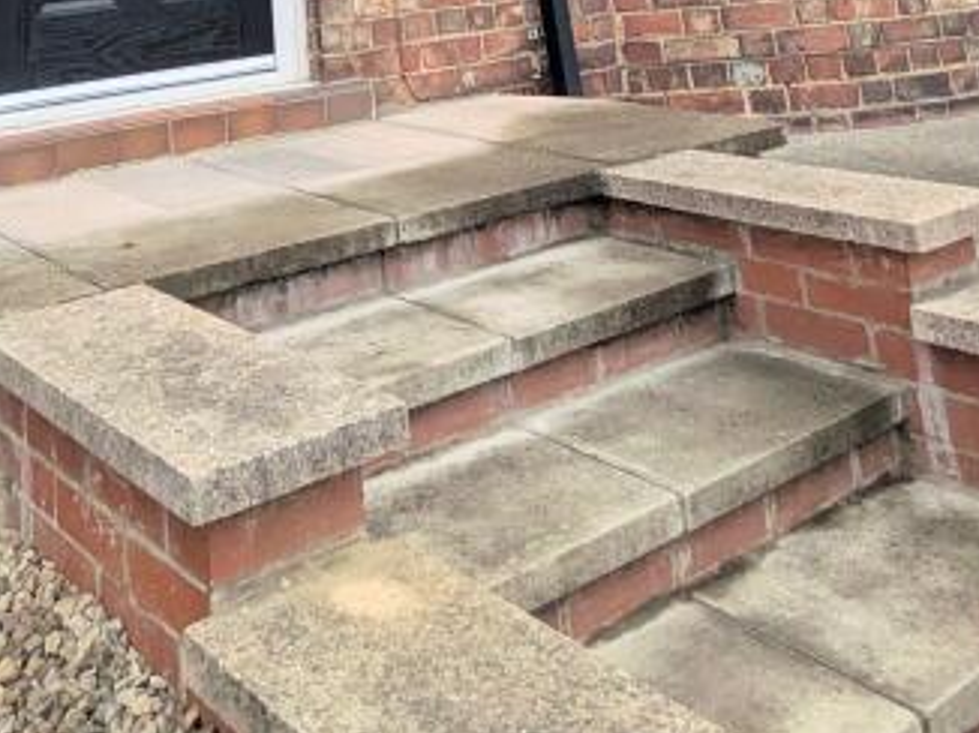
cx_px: 285
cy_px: -409
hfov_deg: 42.1
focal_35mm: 44
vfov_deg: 24.4
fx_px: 1243
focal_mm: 1.83
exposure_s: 1/556
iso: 50
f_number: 2.2
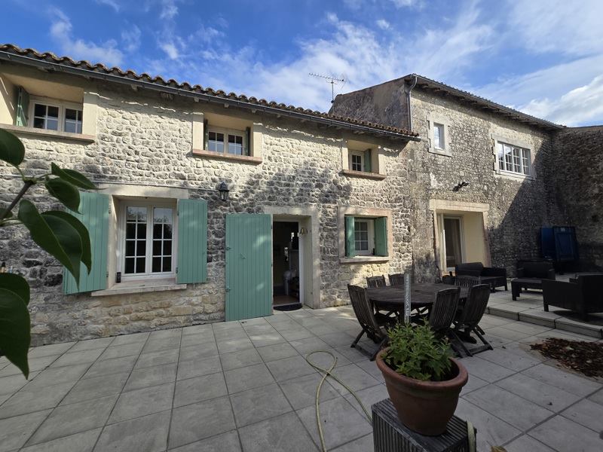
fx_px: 226
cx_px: 302
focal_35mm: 13
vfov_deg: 89.9
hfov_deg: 106.2
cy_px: 226
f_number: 2.2
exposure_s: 1/1513
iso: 50
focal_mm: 2.2
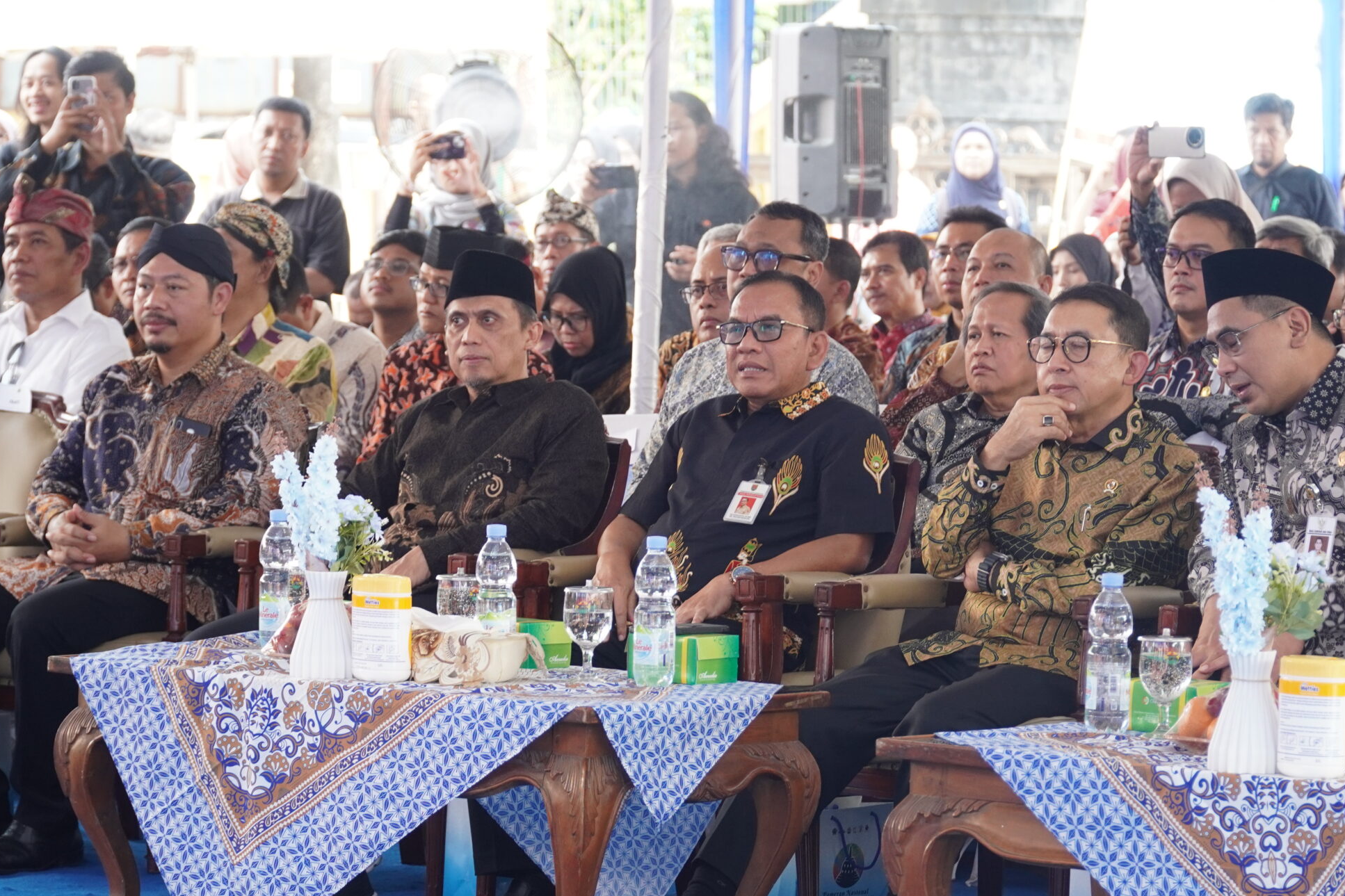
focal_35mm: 139
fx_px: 5192
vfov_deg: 9.9
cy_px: 549
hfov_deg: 14.8
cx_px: 702
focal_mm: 70
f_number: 4
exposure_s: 1/125
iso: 640
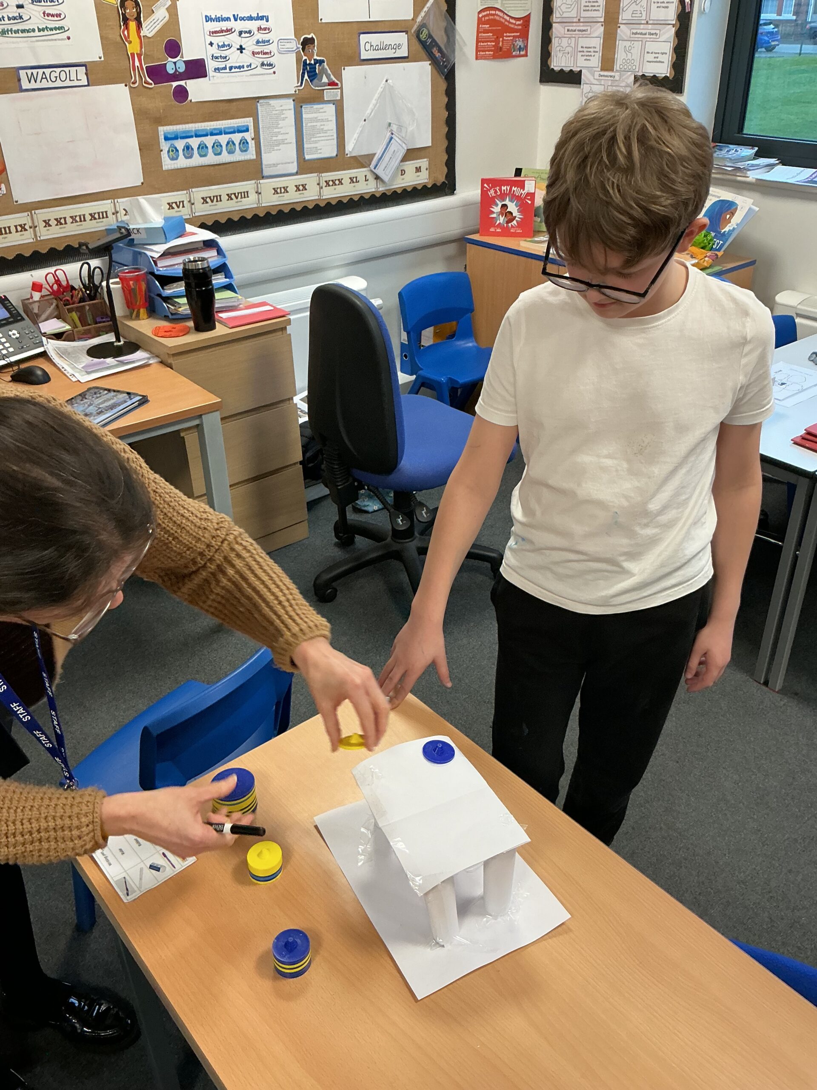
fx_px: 913
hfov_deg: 48.2
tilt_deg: -31.1
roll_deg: +2.1
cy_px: 545
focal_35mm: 29
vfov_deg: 61.7
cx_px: 408
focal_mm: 3
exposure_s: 1/60
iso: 100
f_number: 1.8
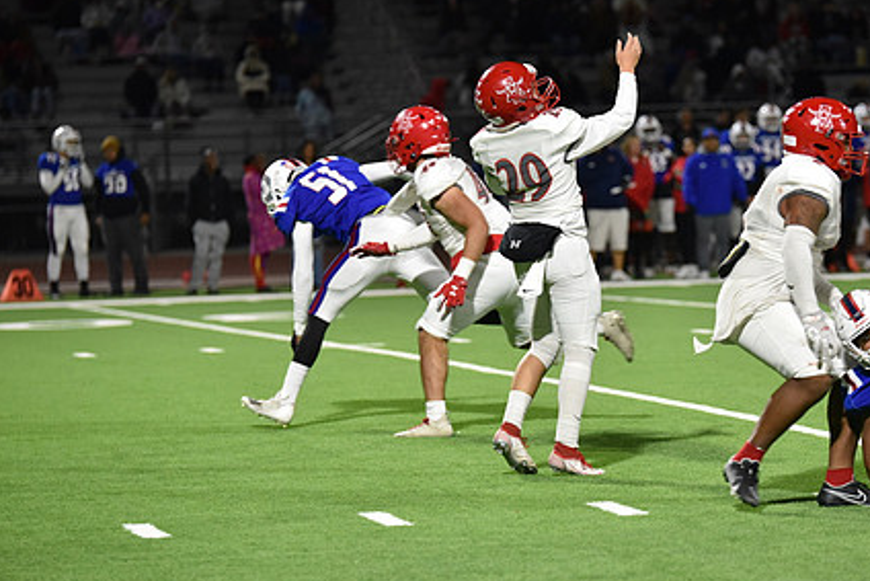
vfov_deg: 6.5
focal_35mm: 212
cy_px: 221
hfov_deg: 9.7
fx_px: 5125
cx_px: 525
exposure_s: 1/640
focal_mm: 155
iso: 4000
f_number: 2.8
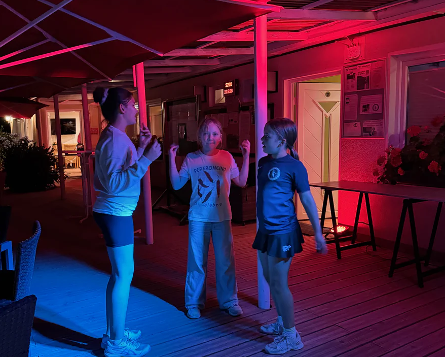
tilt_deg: -7.5
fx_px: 422
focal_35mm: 32
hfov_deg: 55.6
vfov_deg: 45.8
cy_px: 188
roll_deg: -0.3
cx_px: 226
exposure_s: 1/30
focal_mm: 6.76
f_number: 1.78
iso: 1000
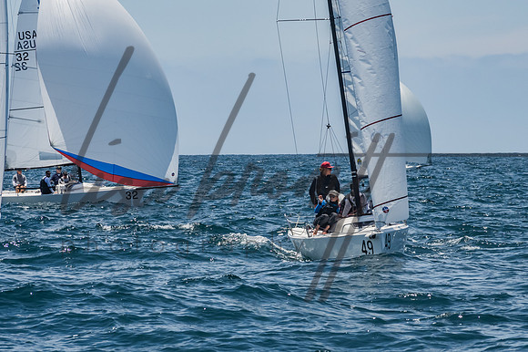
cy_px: 176
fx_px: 4165
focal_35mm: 284
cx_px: 272
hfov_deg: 7.3
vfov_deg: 4.8
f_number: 14
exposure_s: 1/1600
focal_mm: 180
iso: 640
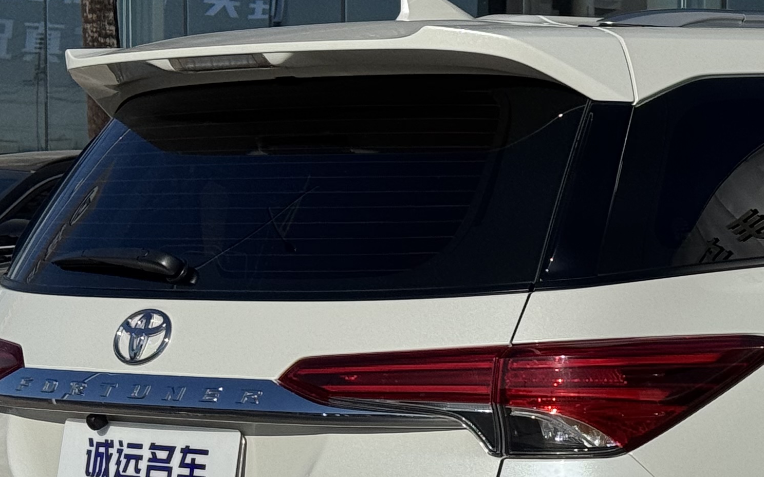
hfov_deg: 14.8
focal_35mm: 138
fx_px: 2873
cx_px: 854
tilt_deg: -3.1
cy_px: 371
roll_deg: -1.0
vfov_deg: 9.5
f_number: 1.78
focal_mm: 6.76
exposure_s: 1/15385
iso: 80
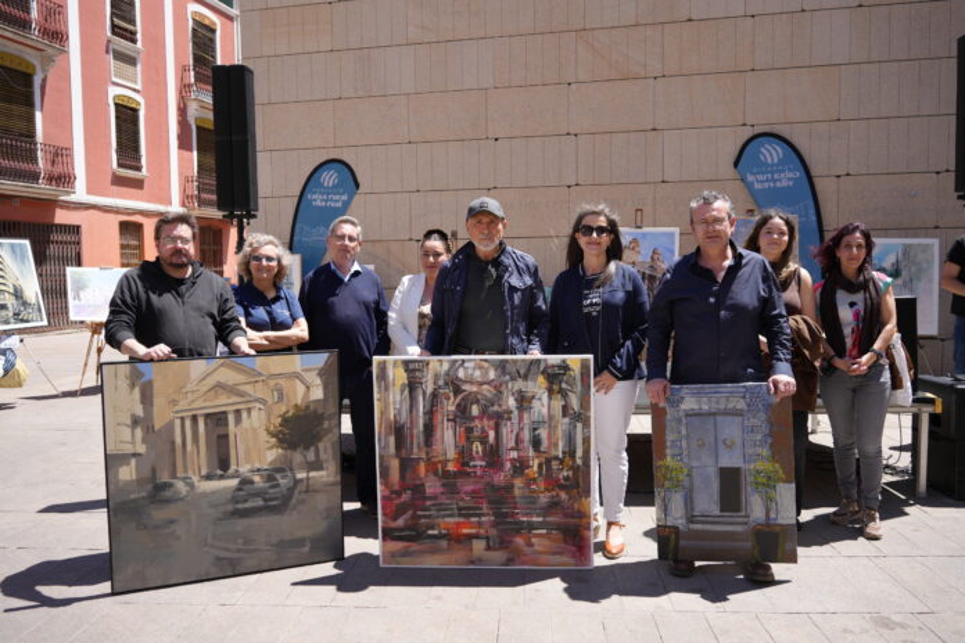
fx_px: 750
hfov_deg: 65.5
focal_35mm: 28
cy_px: 322
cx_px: 482
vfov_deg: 46.4
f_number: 4.5
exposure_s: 1/500
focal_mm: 28
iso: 100
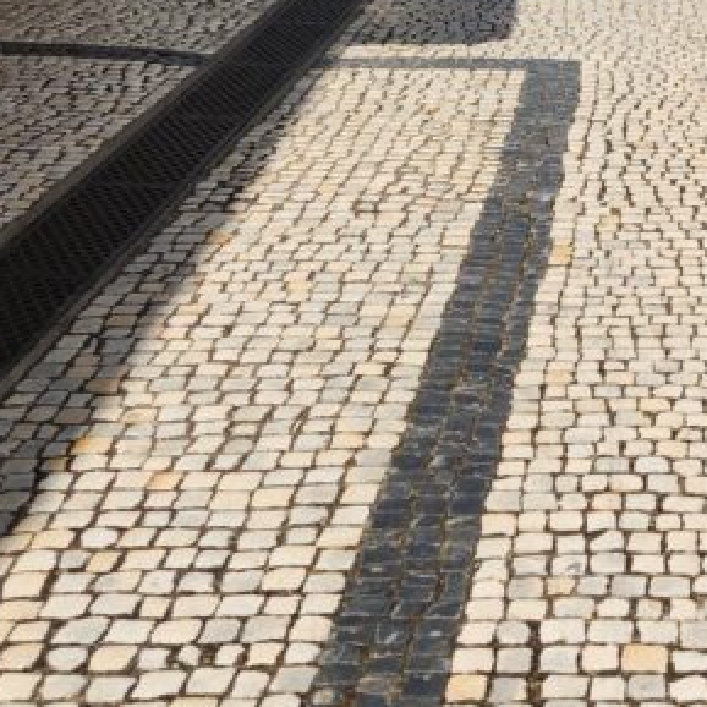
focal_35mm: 72
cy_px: -130
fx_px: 1664
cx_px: 714
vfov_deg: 22.2
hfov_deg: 23.0
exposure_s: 1/3050
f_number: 1.8
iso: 20
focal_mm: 5.4
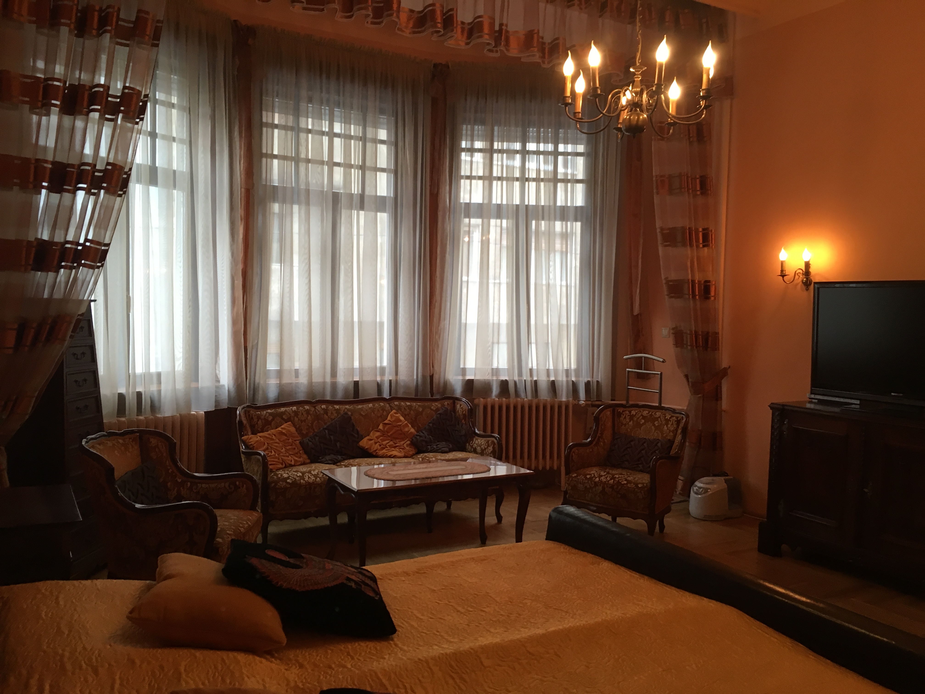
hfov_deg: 61.7
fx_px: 775
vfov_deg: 48.2
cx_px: 462
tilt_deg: -2.2
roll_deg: -1.9
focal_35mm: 29
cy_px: 347
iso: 100
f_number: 2.2
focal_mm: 4.15
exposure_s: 1/33
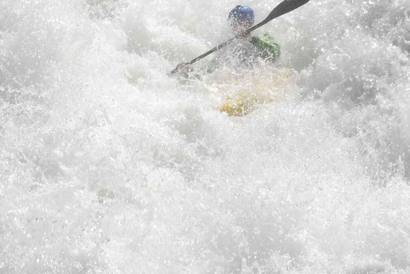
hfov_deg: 14.4
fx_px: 1617
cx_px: 175
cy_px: 4
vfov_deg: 9.6
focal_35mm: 142
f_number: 10
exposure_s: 1/400
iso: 100
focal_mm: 40
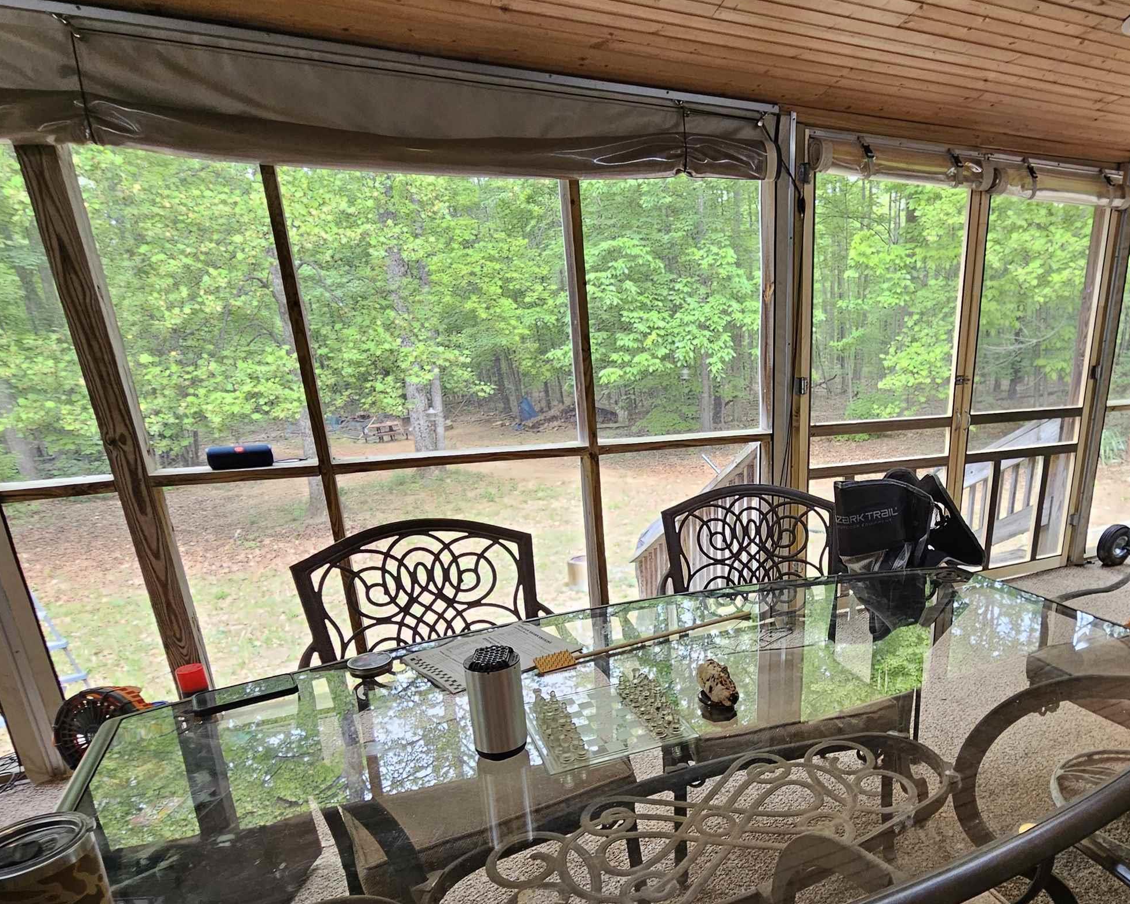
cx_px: 740
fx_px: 669
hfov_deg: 78.1
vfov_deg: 66.6
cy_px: 589
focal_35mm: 20
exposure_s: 1/60
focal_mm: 2.2
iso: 125
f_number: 2.2
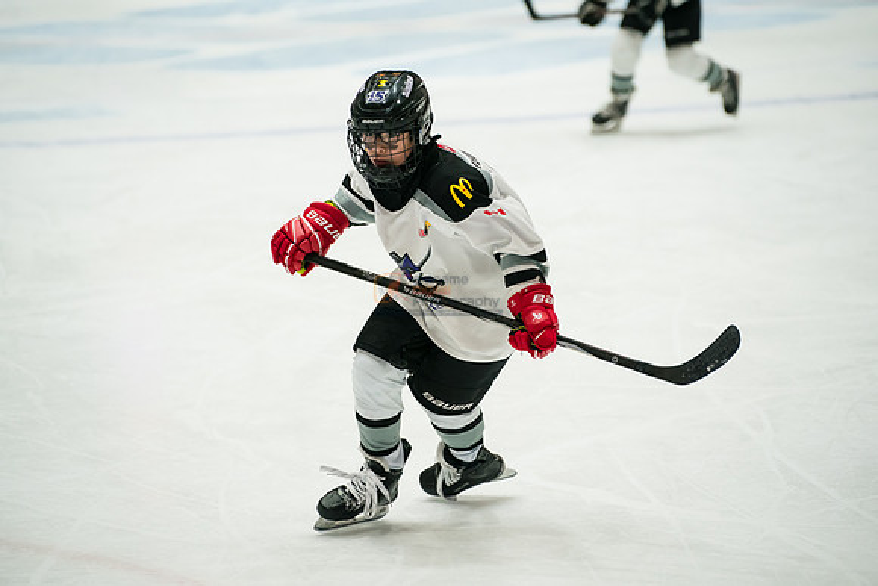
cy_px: 275
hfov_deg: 11.0
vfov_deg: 7.3
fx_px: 4567
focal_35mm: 187
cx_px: 428
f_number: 2.8
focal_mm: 150
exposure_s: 1/1250
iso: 3200
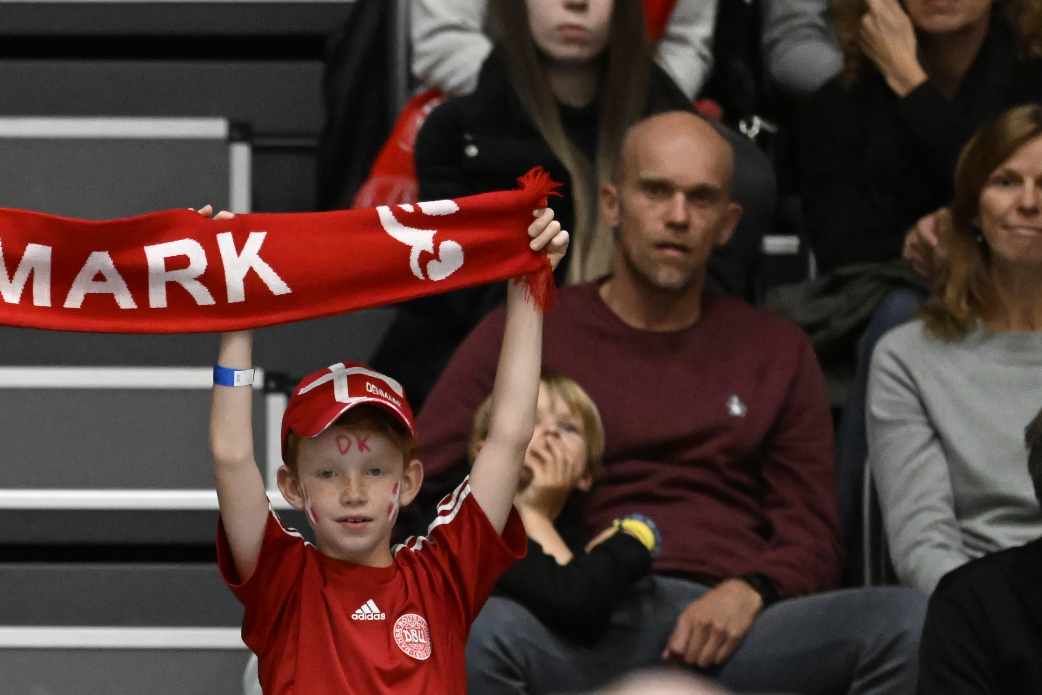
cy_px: 894
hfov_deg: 1.8
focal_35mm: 1128
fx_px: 32647
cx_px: -197
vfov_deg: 1.2
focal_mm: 400
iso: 6400
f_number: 2.8
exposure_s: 1/1000
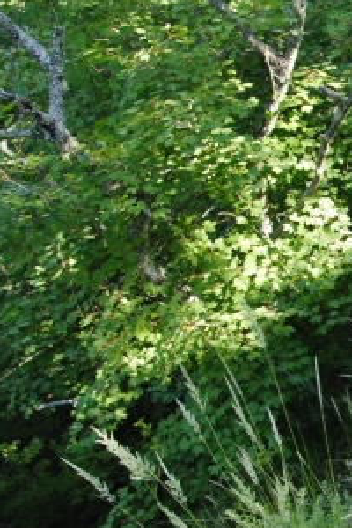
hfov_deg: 16.4
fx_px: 1056
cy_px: 329
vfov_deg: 28.0
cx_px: 602
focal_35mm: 72
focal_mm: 18
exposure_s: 1/160
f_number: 5.6
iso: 1600
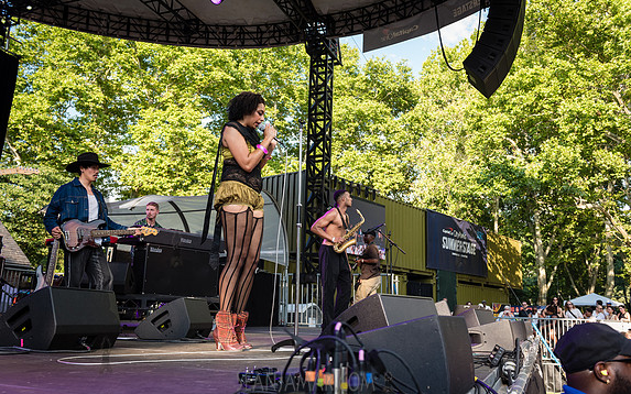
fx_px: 567
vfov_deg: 38.3
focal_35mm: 33
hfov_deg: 58.1
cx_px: 318
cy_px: 194
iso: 400
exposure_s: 1/400
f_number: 4.5
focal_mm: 32
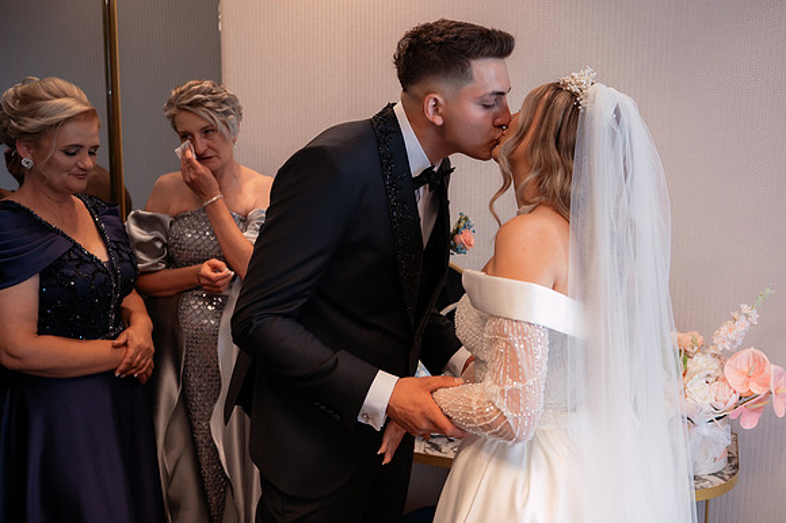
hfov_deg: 57.8
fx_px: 707
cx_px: 455
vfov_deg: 40.5
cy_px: 226
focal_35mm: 32
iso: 640
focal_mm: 28
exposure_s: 1/250
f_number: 2.8
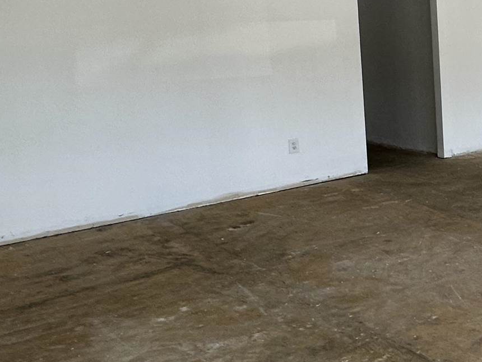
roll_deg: +1.4
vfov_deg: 28.6
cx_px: 623
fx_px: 696
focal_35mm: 50
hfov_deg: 30.4
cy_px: 83
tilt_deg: -5.2
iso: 80
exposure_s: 1/99
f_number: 2.2
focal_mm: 2.22
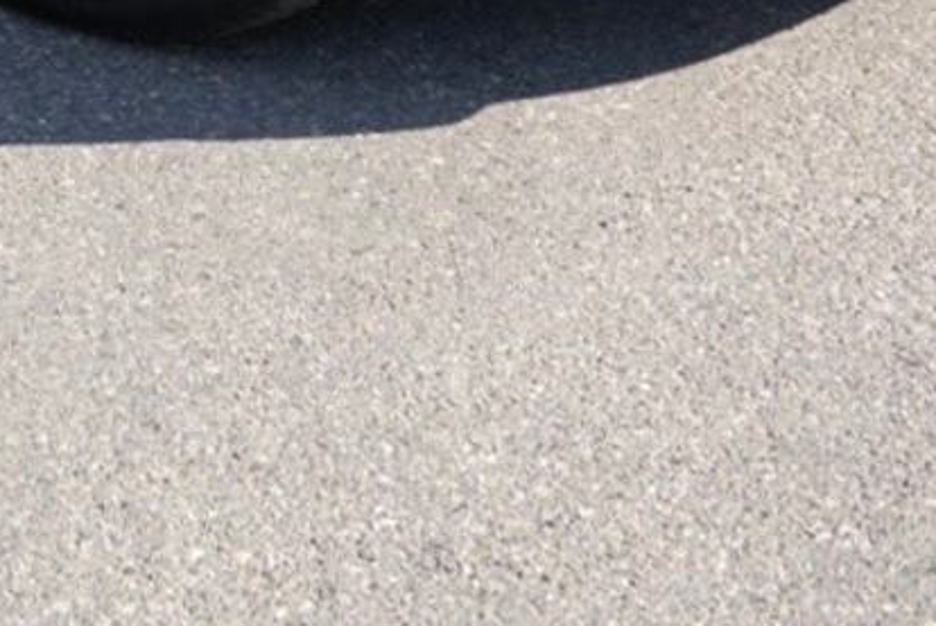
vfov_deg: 8.4
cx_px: -124
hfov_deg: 13.1
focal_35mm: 153
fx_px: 3993
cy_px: -727
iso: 100
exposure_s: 1/250
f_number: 4
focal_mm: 21
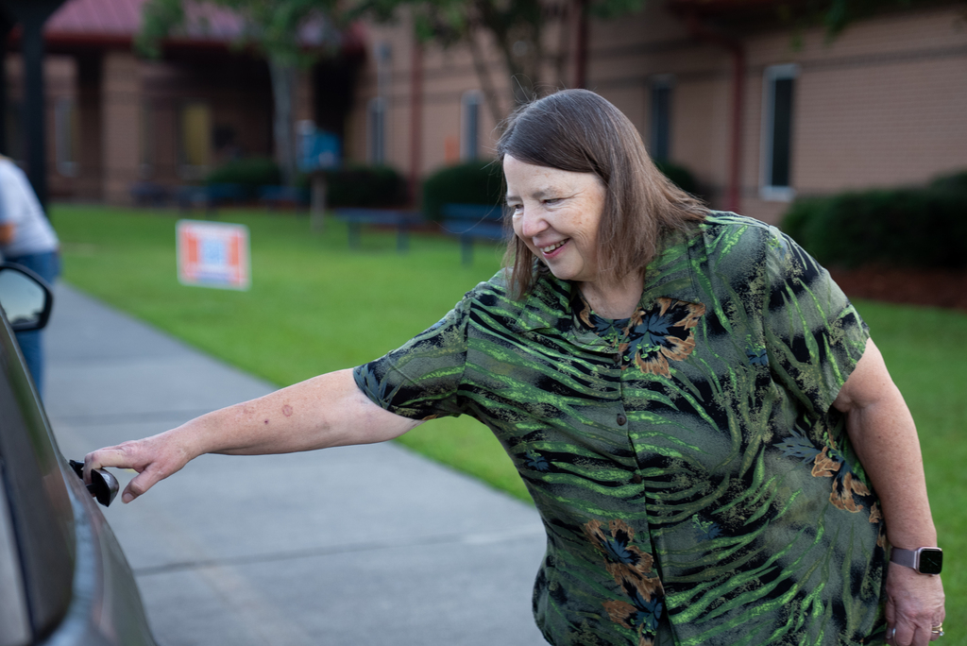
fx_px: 1881
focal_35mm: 70
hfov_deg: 28.8
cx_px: 484
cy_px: 323
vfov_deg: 19.5
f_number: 2.8
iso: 400
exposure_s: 1/250
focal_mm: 70
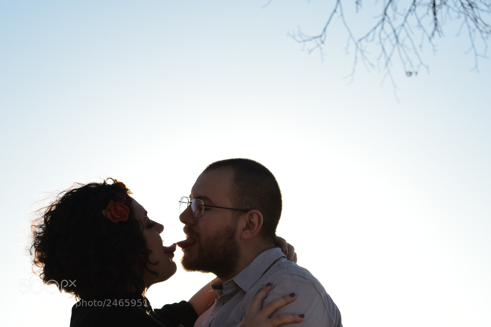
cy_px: 164
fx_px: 1125
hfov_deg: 24.6
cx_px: 246
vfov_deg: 16.6
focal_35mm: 82
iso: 640
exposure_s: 1/1600
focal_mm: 55
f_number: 5.6
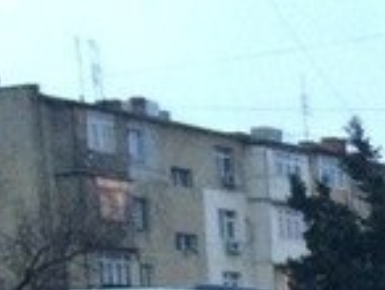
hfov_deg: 12.6
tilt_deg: -9.4
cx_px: 846
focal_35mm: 131
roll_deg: +1.6
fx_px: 1459
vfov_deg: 10.2
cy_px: 650
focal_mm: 4.15
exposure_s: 1/33
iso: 320
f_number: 2.2
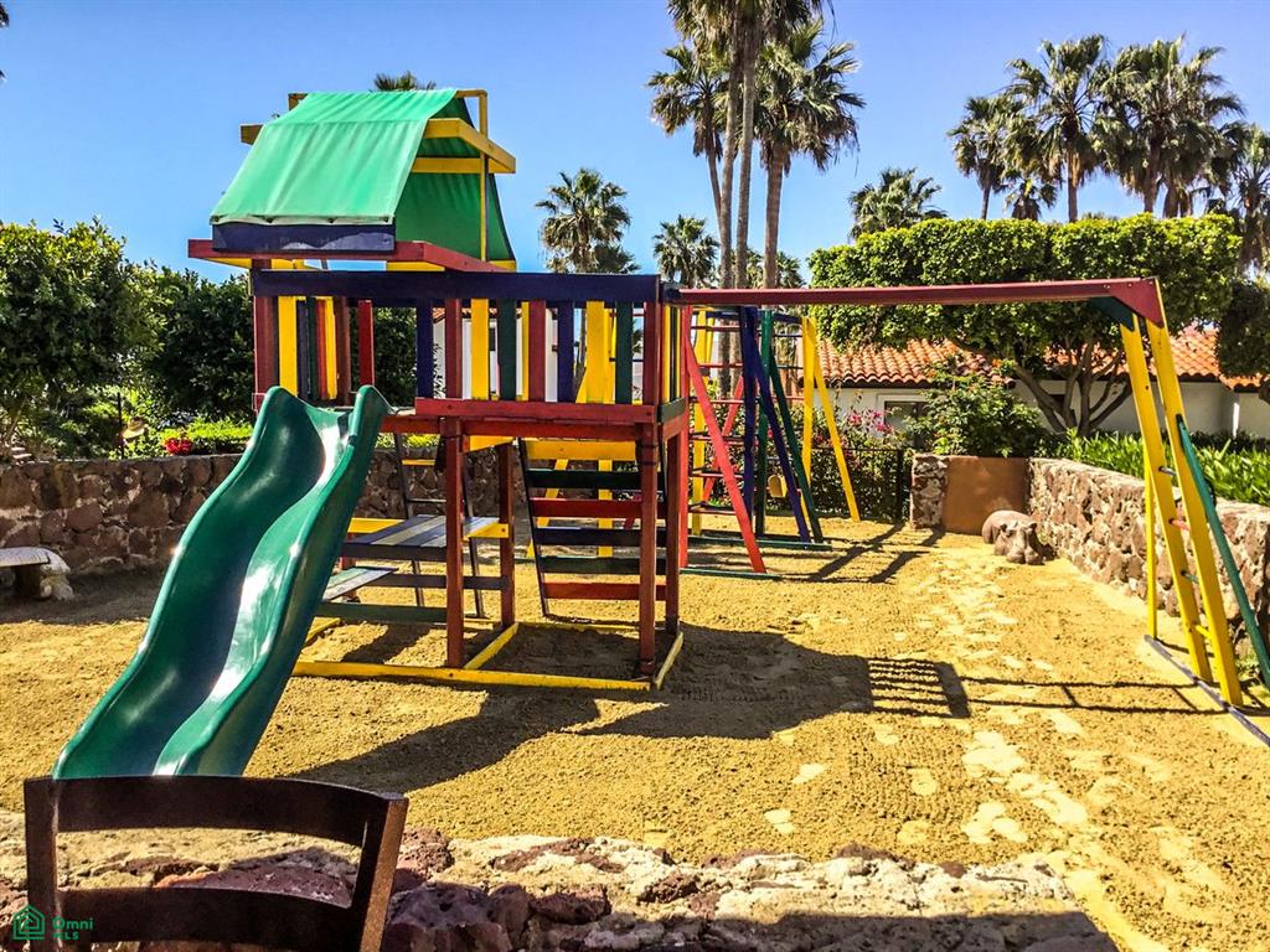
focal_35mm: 31
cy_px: 476
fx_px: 1137
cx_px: 635
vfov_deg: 45.4
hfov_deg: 58.4
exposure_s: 1/800
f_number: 2.4
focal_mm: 3.3
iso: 25
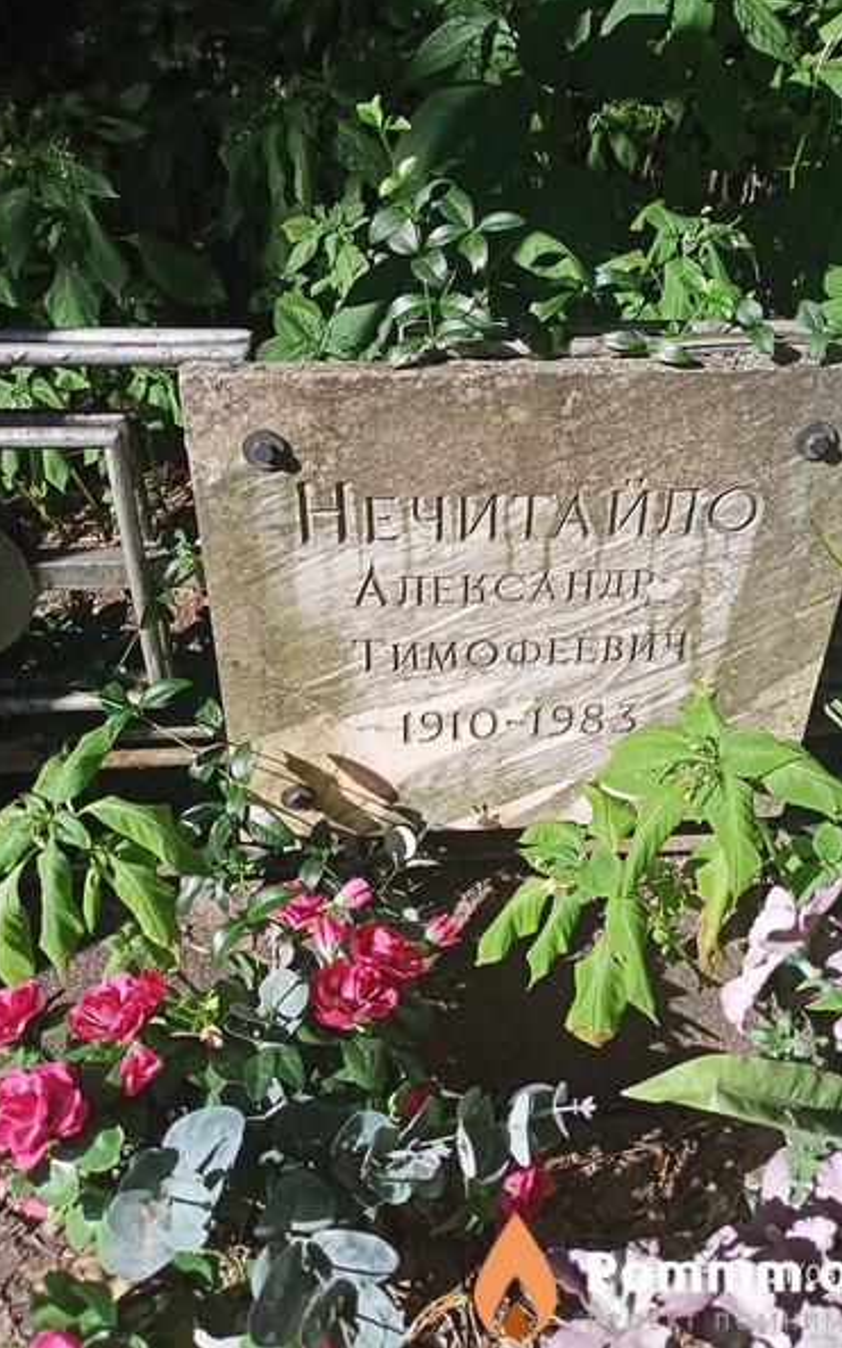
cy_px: 669
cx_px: 486
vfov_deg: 62.9
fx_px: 1102
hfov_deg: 41.7
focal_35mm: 30
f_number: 1.8
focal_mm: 4.05
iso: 111
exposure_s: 1/1058
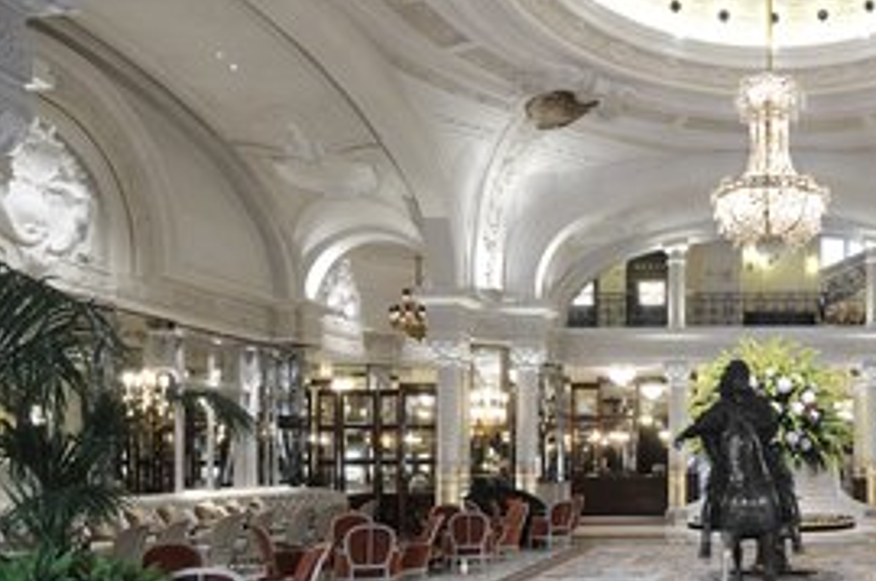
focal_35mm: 32
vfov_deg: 40.8
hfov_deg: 52.6
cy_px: 243
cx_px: 766
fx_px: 777
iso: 400
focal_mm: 12
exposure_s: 1
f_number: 11
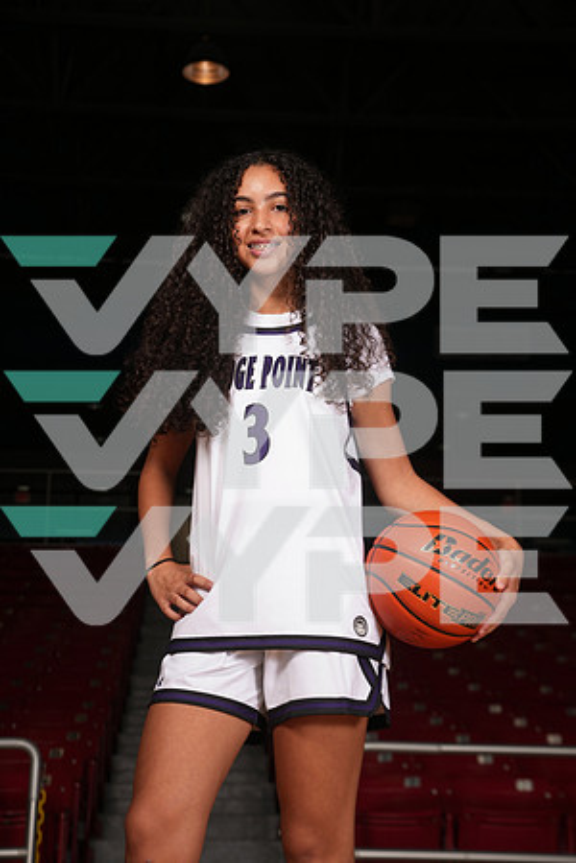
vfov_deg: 28.8
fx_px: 1680
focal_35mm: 70
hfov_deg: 19.5
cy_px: 432
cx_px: 288
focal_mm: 70
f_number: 6.3
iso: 250
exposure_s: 1/200
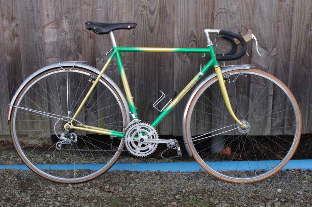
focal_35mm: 52
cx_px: 156
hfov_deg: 38.2
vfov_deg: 25.9
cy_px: 104
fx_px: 450
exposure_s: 1/200
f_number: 13
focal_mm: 35
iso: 1600
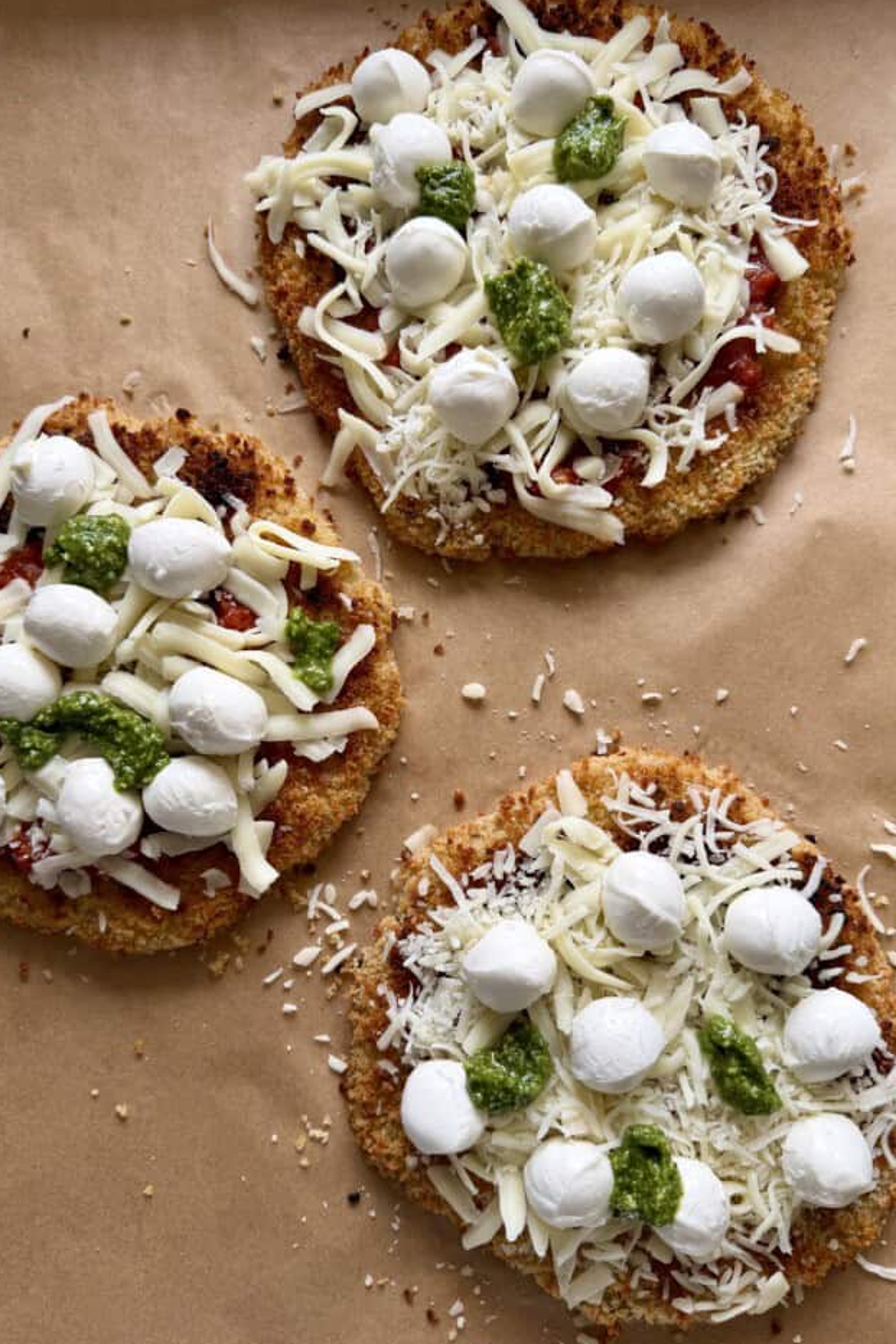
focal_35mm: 26
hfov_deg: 49.5
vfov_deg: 69.4
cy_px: 693
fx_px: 971
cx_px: 463
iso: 80
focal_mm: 6.8
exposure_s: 1/121
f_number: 1.8
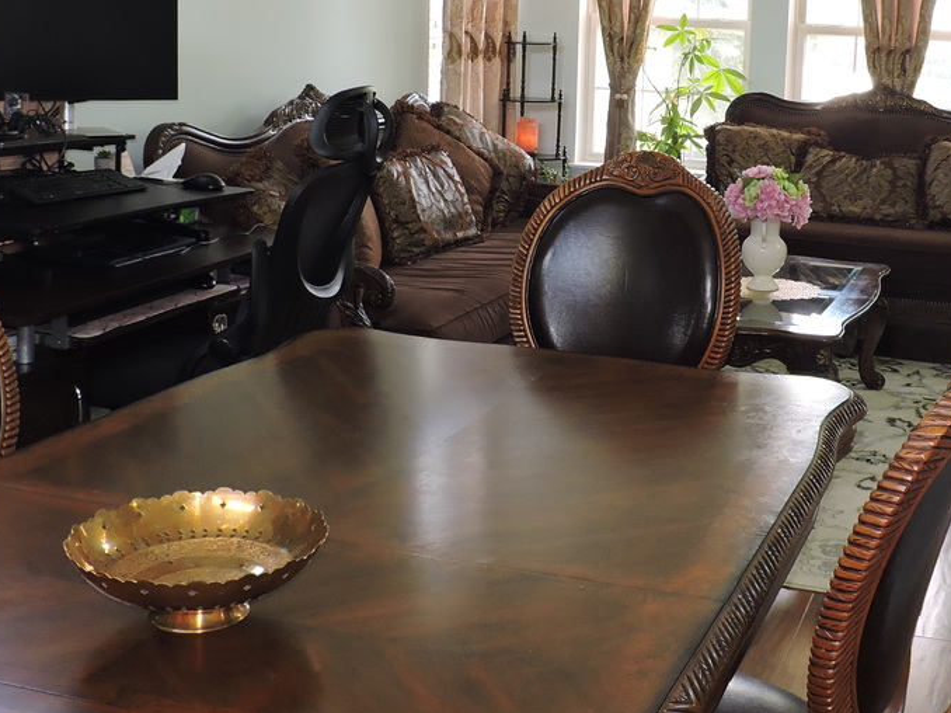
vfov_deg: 27.9
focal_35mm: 51
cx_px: 655
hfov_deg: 37.0
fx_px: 1401
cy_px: 128
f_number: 3
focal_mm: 4.3
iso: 160
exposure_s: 1/40
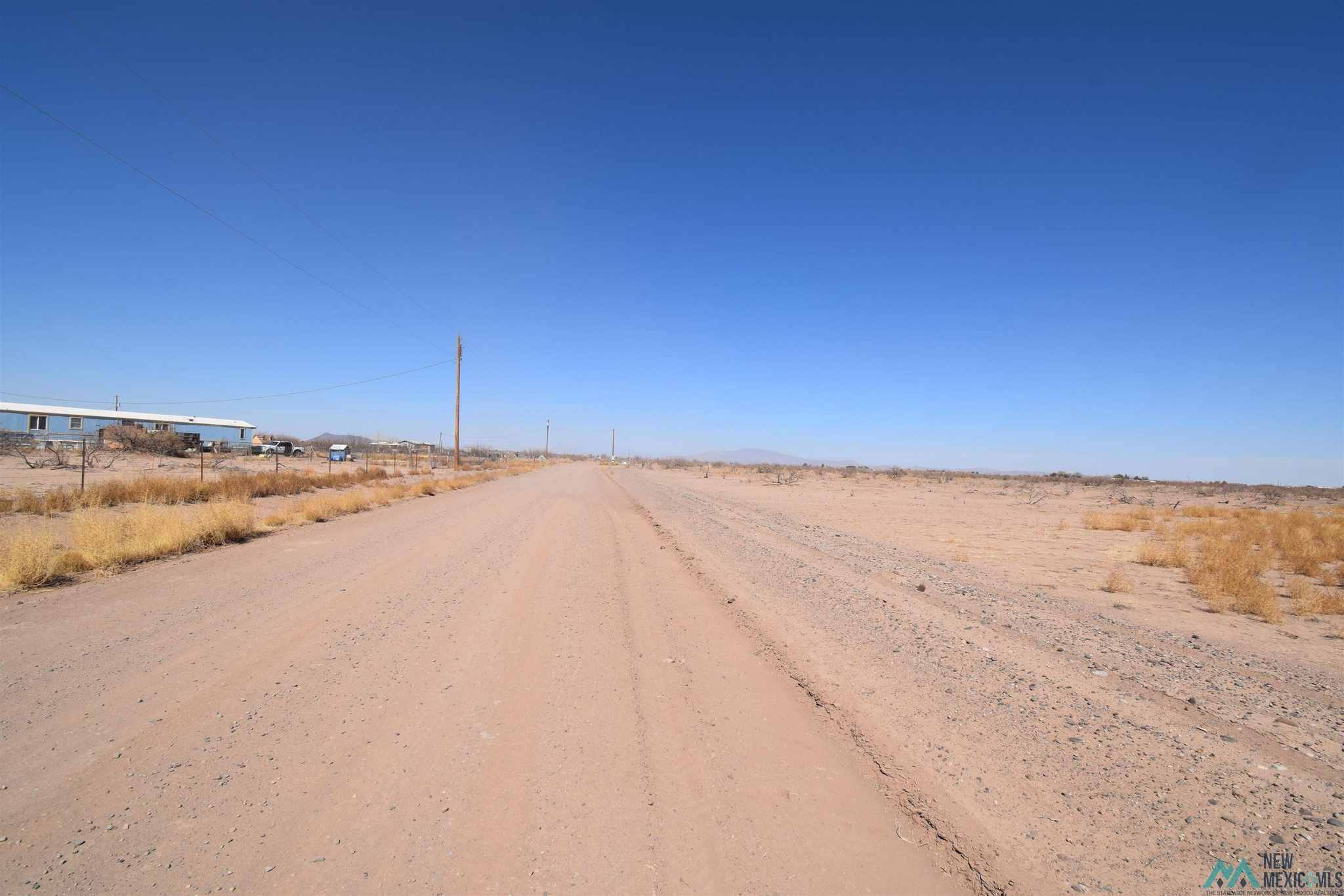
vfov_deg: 77.3
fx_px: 560
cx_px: 672
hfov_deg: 100.4
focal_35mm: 15
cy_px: 448
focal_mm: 10
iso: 200
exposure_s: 1/500
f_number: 11
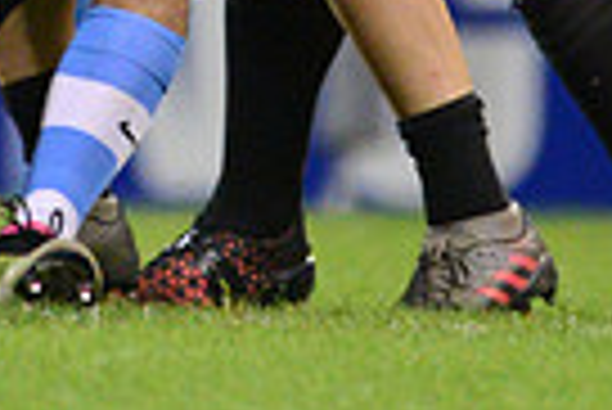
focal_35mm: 1787
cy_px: -457
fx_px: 30411
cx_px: -382
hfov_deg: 1.2
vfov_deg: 0.8
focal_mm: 420
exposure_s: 1/800
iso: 4500
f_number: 4
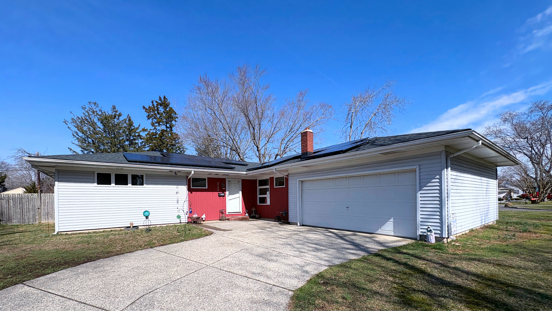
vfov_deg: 65.8
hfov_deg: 99.3
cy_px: 200
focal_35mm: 16
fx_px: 234
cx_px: 264
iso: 50
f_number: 2.2
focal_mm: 2.22
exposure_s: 1/2273
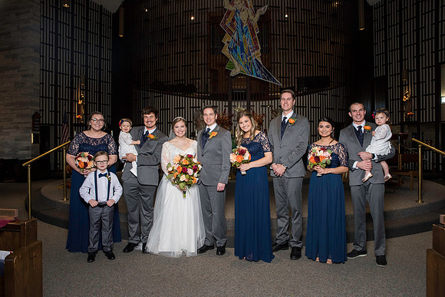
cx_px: 222
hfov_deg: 73.7
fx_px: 297
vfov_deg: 53.2
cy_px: 148
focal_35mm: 24
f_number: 6.3
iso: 1000
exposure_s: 1/160
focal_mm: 24
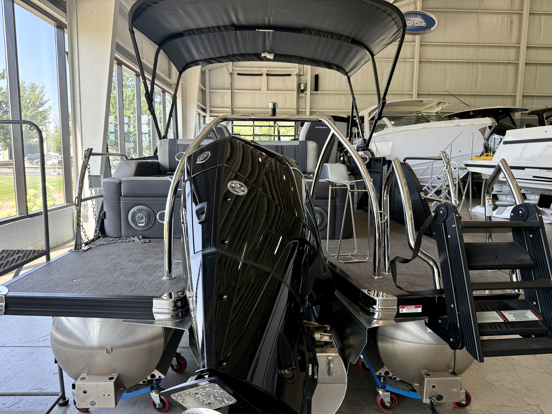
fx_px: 383
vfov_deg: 56.8
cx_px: 276
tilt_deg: -6.2
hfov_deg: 71.6
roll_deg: -0.6
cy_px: 207
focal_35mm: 24
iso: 100
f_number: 1.78
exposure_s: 1/232
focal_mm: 6.76
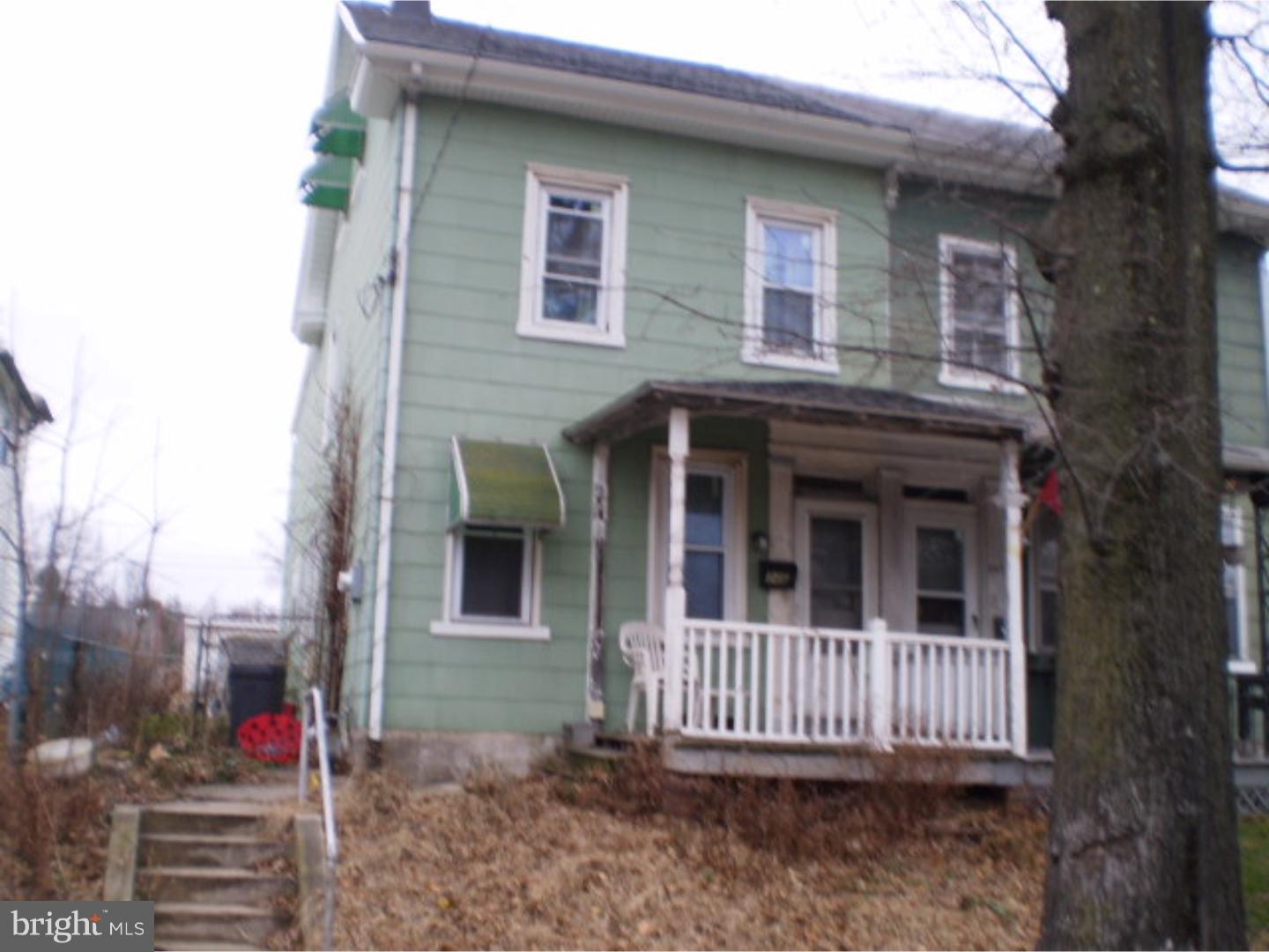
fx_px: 1320
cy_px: 476
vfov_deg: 39.7
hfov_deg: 51.4
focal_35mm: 36
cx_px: 634
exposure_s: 1/40
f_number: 3.1
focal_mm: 6.3
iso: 64
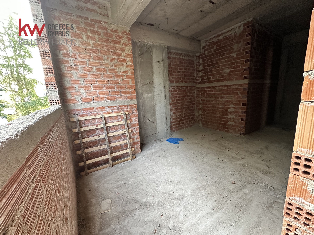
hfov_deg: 102.1
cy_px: 118
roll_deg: +2.6
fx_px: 127
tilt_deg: -10.7
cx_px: 157
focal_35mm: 14
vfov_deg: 85.7
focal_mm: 2.22
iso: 250
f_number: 2.2
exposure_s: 1/99
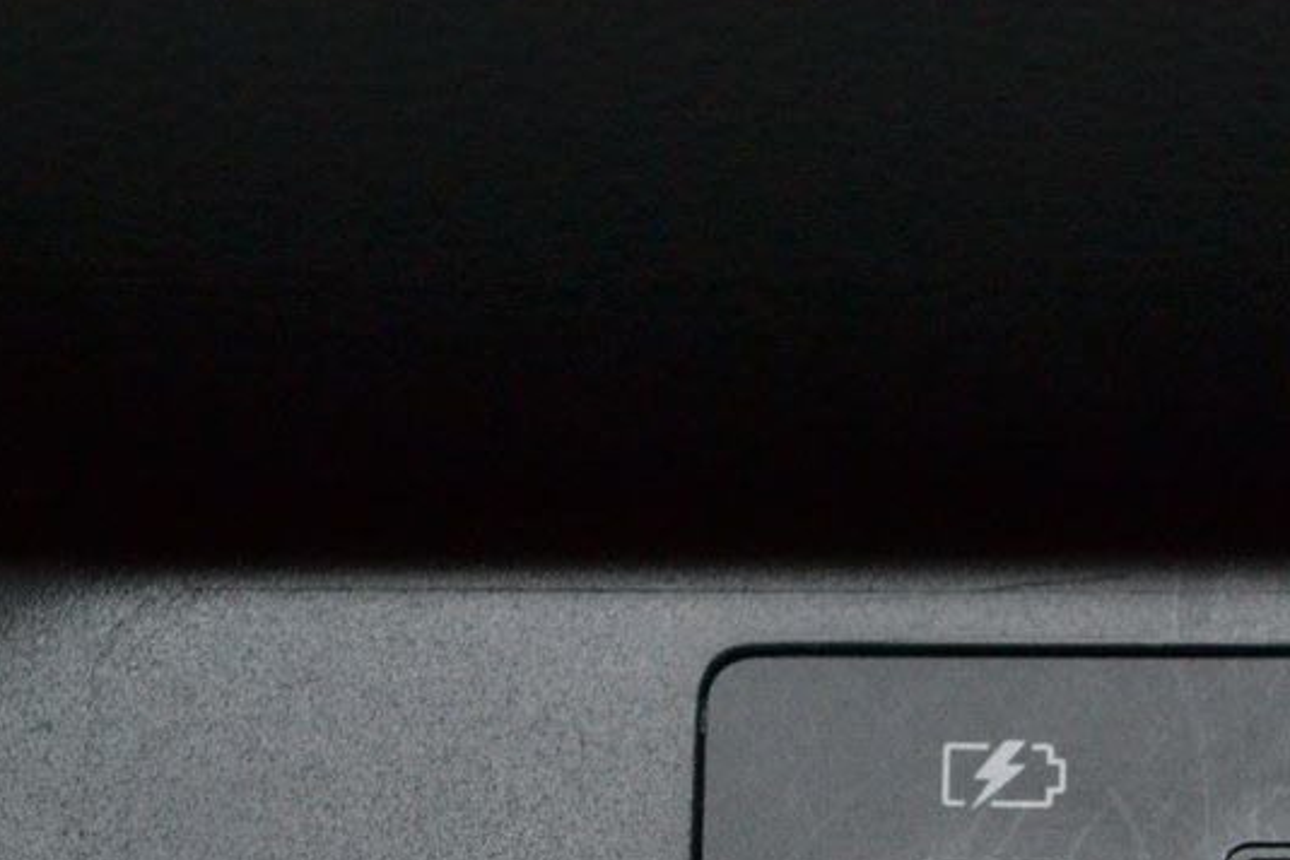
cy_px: 811
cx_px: 1141
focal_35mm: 158
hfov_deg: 12.9
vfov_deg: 8.7
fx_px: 5661
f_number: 5.6
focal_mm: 55
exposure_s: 1/250
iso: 1600
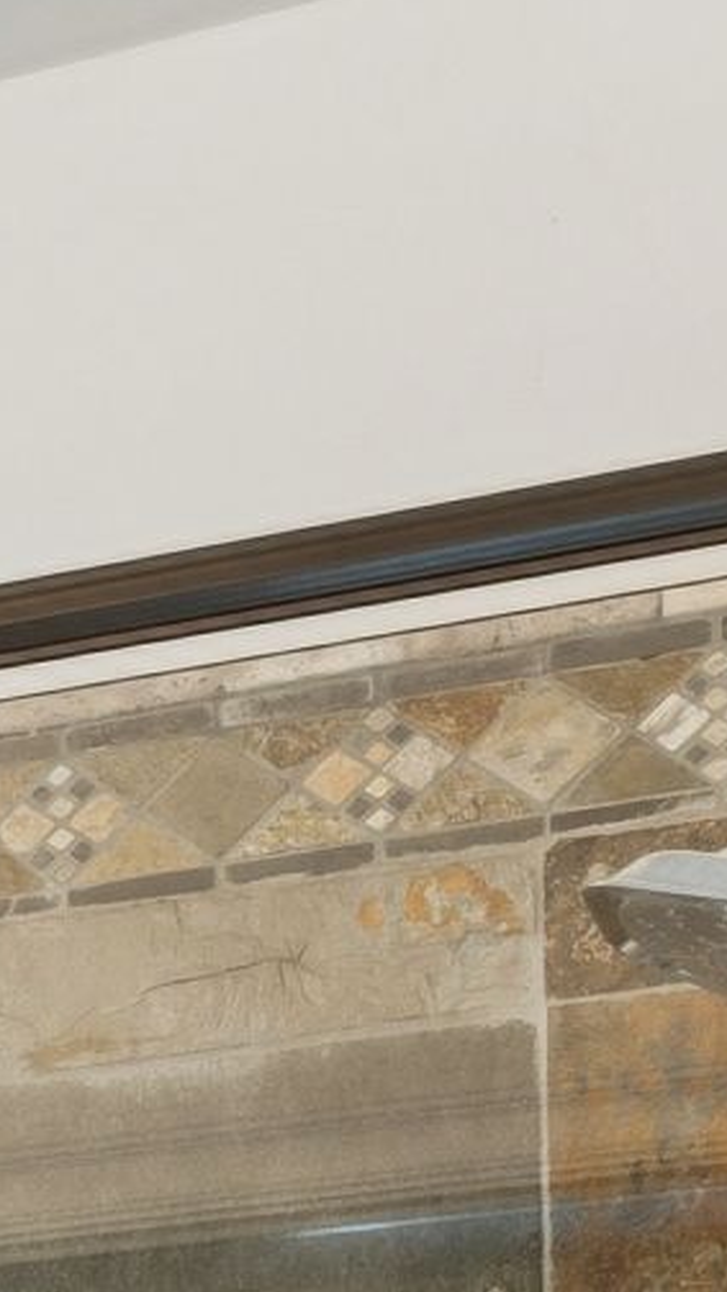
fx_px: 4189
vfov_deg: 15.3
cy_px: 2282
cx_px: -2762
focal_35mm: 122
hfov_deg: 6.4
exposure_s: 2.5
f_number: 13
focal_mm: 16.3
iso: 100
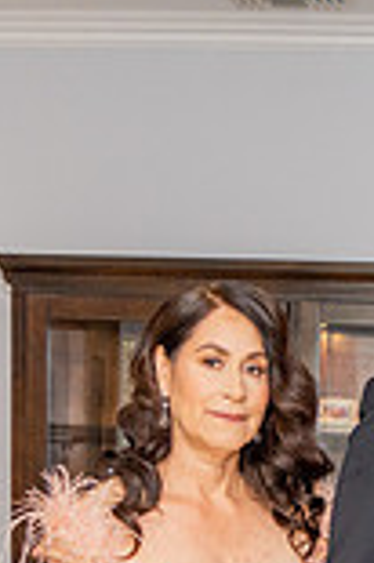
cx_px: 503
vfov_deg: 15.9
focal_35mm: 121
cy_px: 781
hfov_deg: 11.0
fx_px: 1890
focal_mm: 24
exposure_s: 1/160
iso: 640
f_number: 4
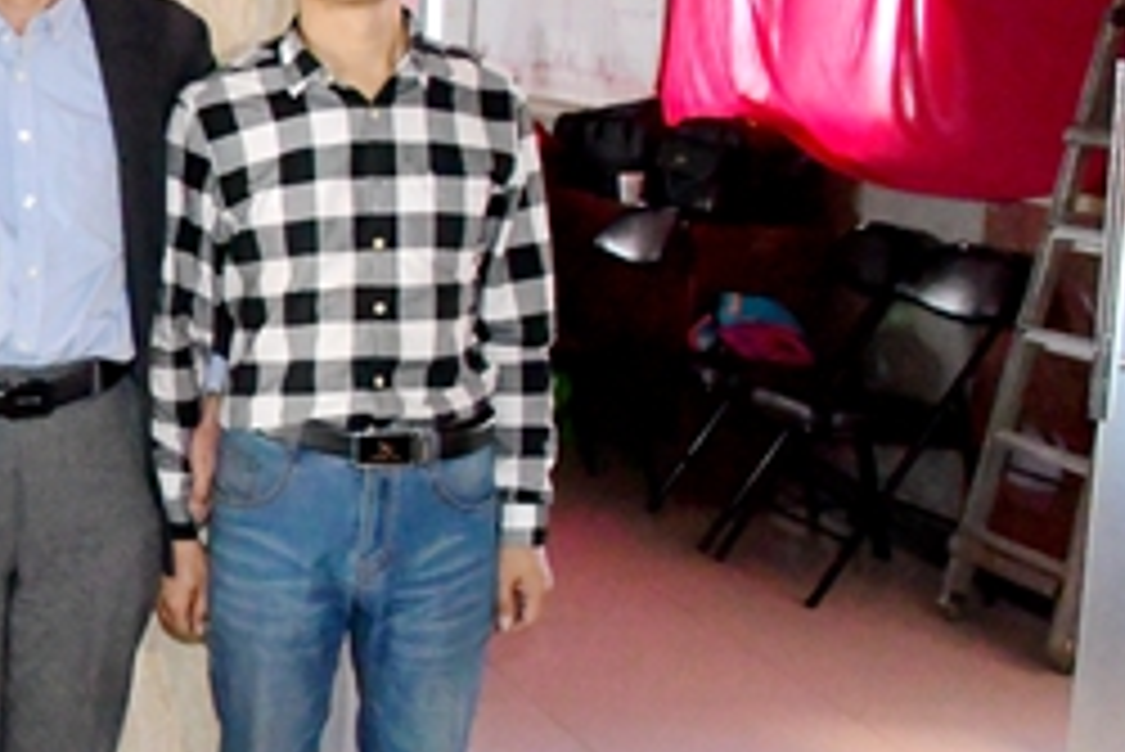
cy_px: 243
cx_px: -477
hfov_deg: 23.5
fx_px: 2251
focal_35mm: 72
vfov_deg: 18.9
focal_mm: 16
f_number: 8
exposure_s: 1/60
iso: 5000
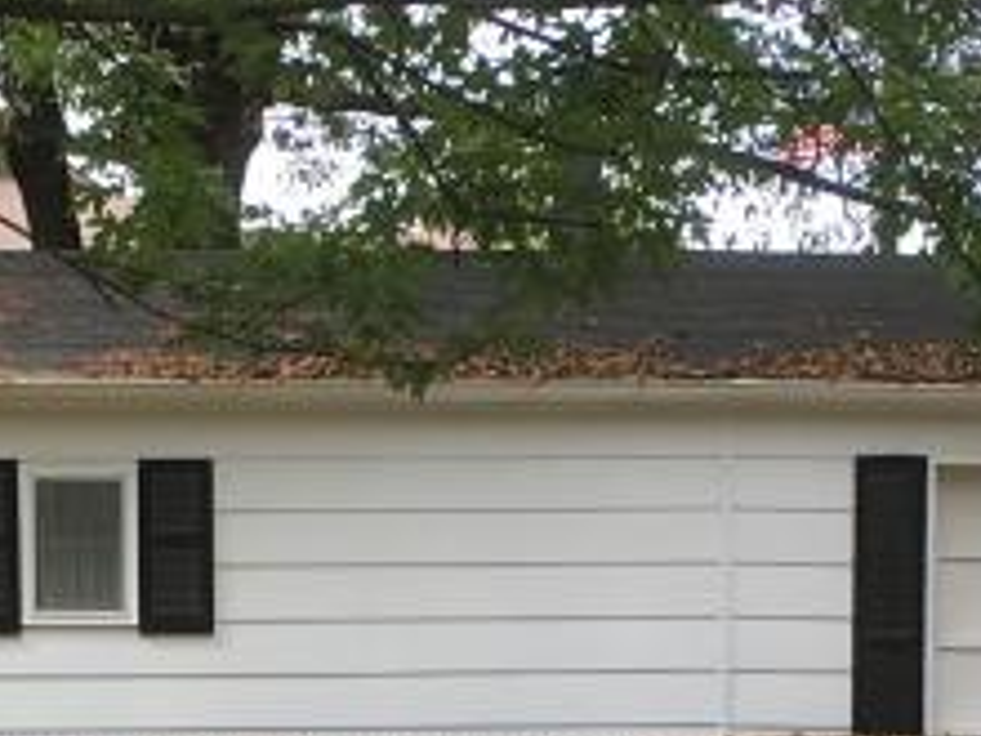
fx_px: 3826
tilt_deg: -4.1
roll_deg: -0.5
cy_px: 981
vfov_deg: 10.7
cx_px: 490
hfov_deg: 14.6
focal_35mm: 135
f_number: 2.2
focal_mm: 4.15
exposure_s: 1/313
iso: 25
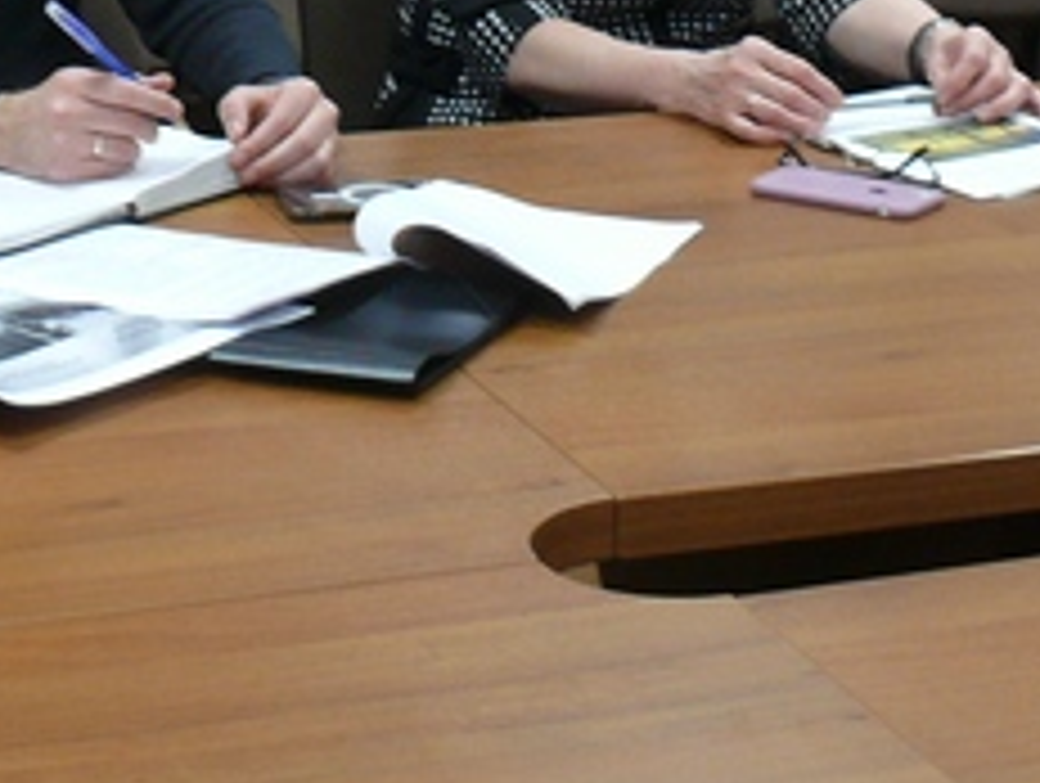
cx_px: 275
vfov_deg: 11.8
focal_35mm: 121
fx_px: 3641
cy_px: -369
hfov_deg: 16.2
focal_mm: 7.4
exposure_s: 1/30
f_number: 2.8
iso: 200
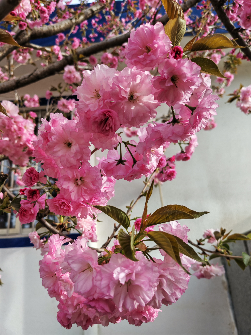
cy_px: 168
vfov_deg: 65.3
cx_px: 126
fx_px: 261
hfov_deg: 51.4
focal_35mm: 27
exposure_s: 1/300
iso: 50
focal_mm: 5.52
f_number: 1.95
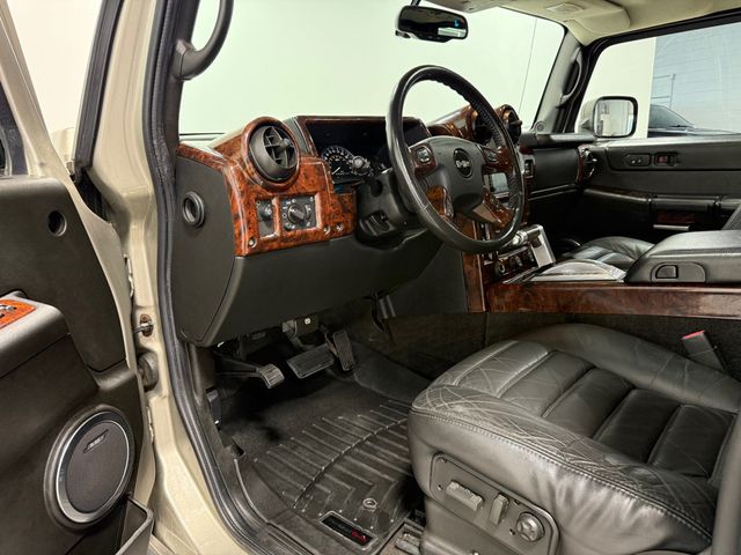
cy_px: 278
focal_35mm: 24
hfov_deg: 71.6
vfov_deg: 56.8
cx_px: 370
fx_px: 514
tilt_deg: -13.7
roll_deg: +0.9
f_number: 1.78
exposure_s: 1/60
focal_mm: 6.76
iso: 250
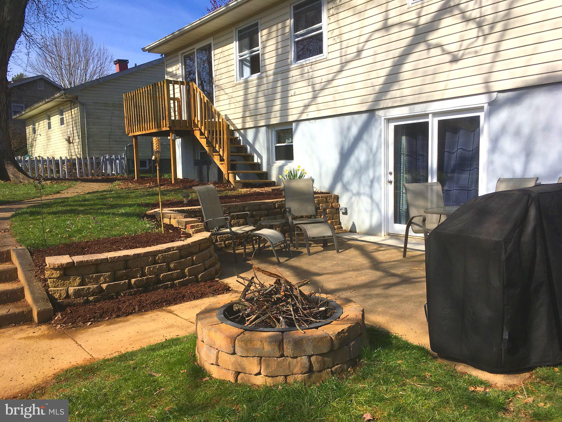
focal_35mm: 29
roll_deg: +1.6
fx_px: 471
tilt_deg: -6.2
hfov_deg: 61.7
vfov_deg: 48.2
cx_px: 281
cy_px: 211
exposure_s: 1/1923
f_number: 2.2
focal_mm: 4.15
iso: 25
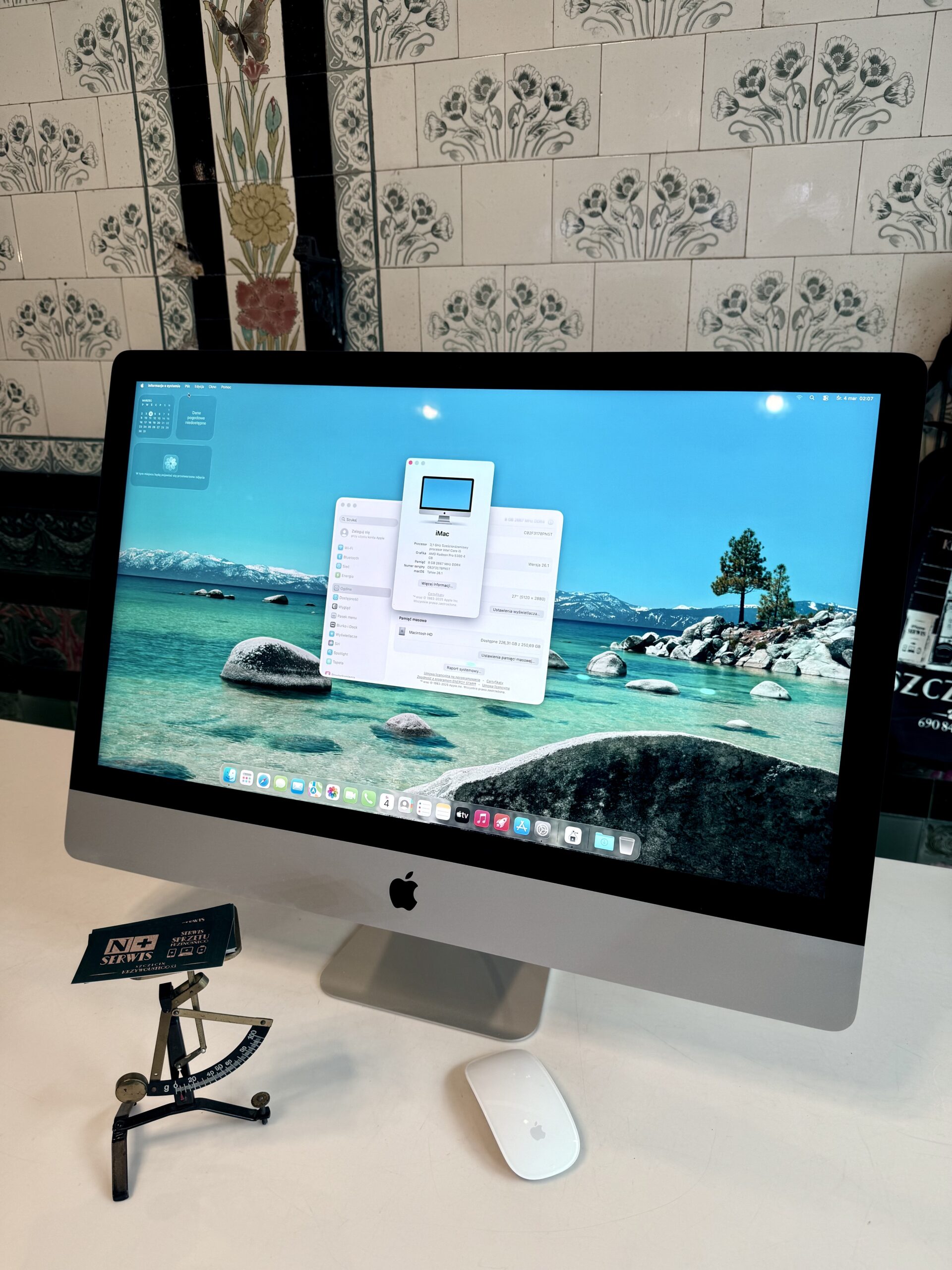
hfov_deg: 56.8
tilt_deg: -19.8
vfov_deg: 71.6
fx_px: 880
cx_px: 476
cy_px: 635
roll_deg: +0.6
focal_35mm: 24
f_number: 1.78
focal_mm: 6.76
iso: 64
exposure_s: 1/100
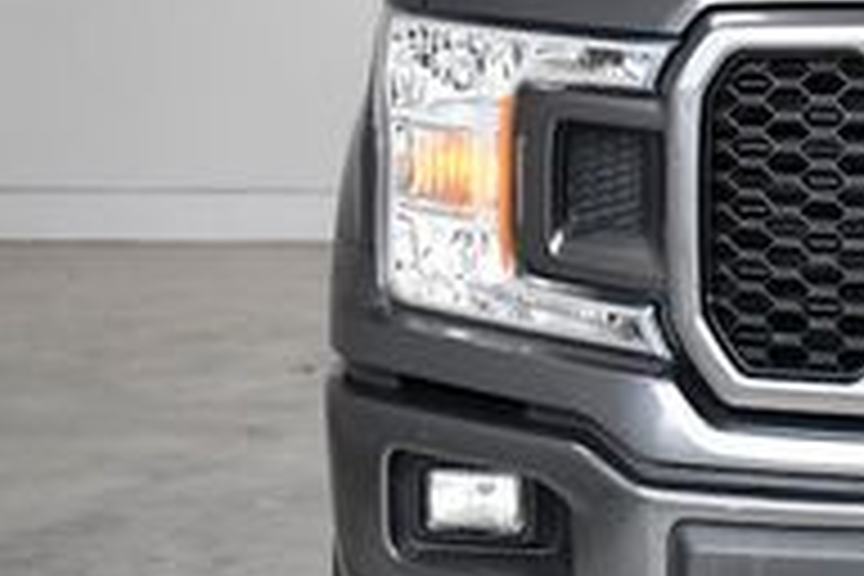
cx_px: 1184
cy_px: 47
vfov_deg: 10.5
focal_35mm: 130
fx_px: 3120
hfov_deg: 14.9
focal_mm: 26
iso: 2500
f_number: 3.8
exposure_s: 1/2000
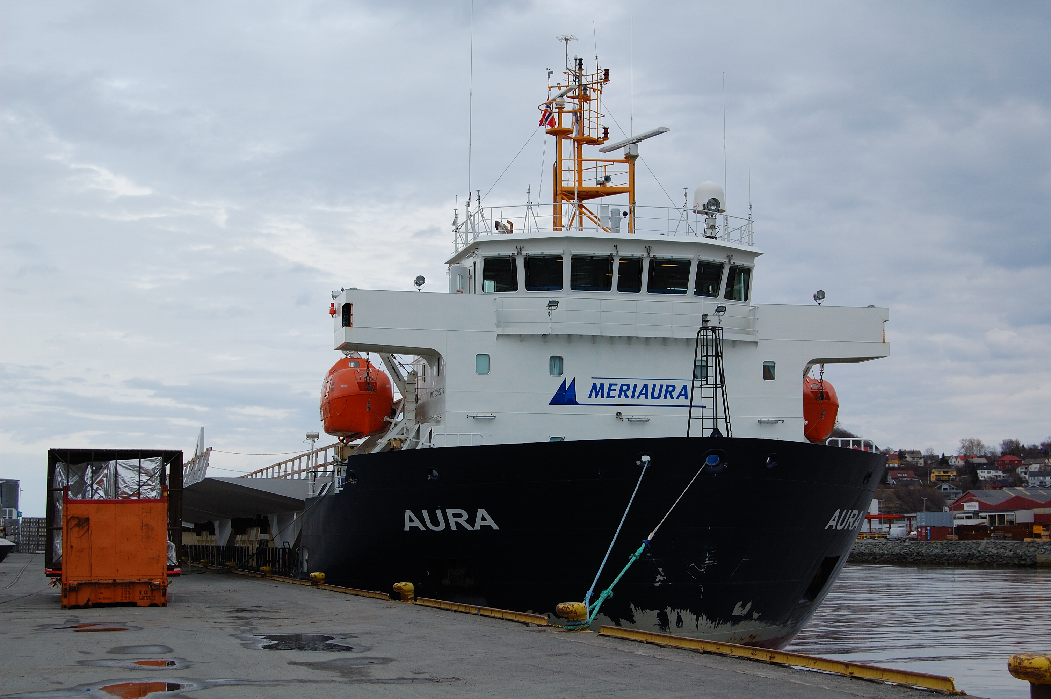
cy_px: 350
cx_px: 526
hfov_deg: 33.4
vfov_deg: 22.6
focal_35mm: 60
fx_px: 1750
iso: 200
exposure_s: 1/250
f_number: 10
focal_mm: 40
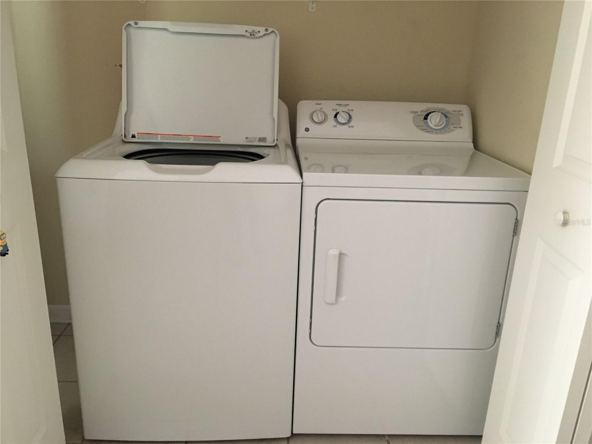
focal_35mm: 29
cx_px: 296
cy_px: 222
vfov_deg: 48.2
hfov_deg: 61.7
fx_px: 496
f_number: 2.2
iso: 250
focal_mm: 4.15
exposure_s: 1/15
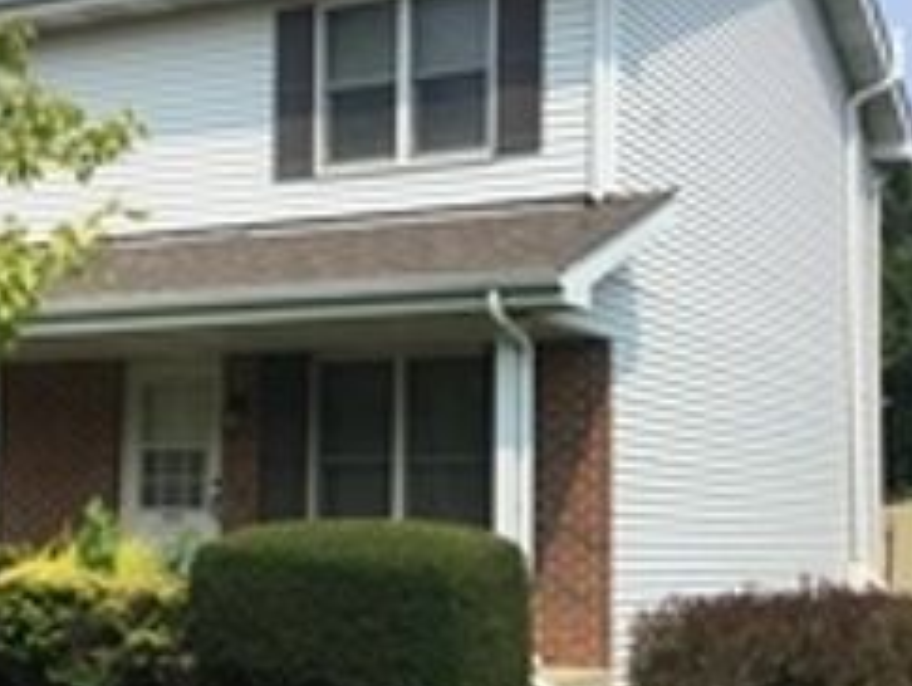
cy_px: 394
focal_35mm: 64
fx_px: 1688
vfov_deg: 23.0
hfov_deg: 30.1
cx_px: 350
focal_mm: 3.3
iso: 25
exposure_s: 1/1538
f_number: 2.4
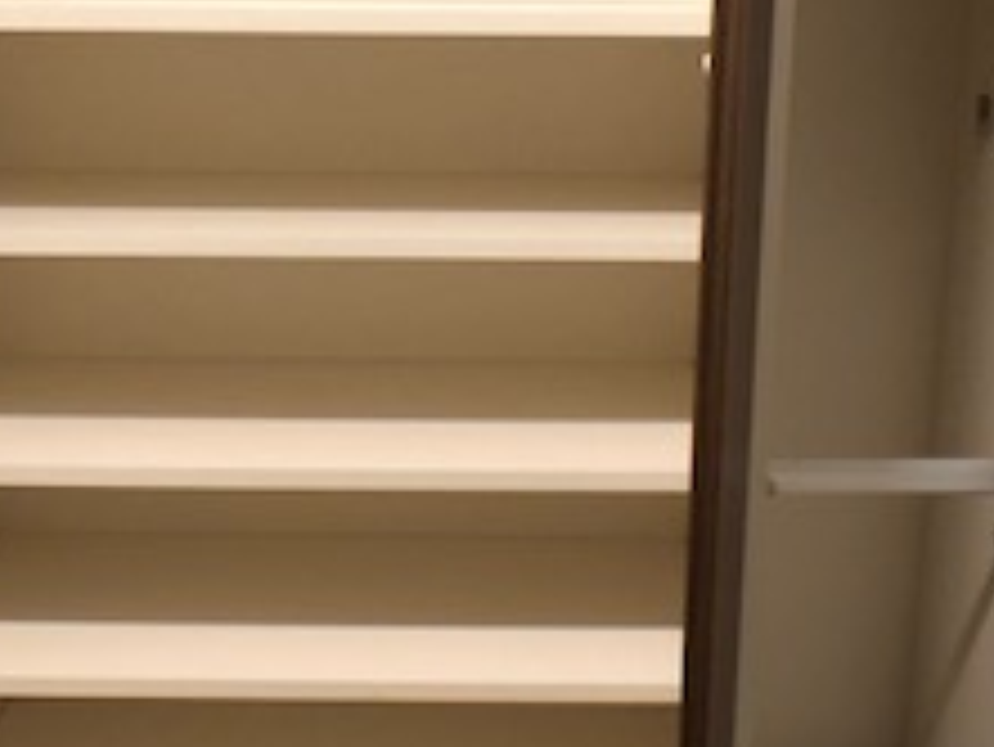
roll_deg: -1.0
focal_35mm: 81
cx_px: 517
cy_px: 346
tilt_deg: -15.5
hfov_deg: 24.1
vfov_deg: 18.2
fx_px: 2327
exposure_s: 1/17
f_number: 1.8
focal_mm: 3.99
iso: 100
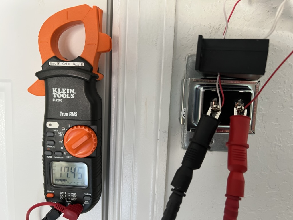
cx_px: 146
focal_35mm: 26
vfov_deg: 53.1
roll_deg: -2.7
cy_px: 110
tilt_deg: -6.4
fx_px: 220
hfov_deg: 67.3
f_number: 1.5
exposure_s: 1/60
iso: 160
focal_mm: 5.7
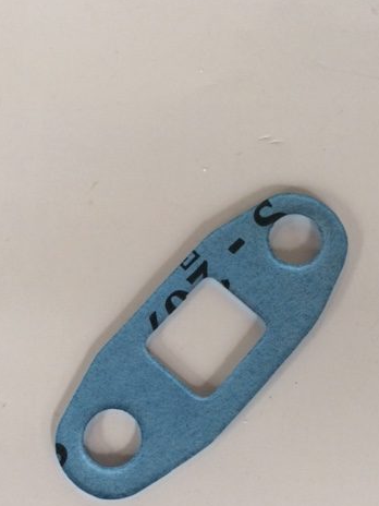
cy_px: 328
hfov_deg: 35.9
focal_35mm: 40
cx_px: 221
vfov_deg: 46.2
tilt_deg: -80.3
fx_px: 584
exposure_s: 1/33
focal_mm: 4.15
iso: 80
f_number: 2.2
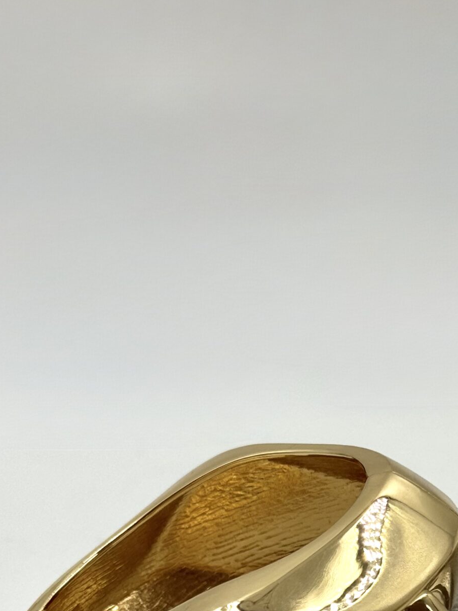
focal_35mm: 102
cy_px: 613
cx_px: 419
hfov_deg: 14.4
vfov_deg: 18.7
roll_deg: +0.2
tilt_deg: -20.5
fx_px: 1799
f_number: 1.78
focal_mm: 6.76
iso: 64
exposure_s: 1/1152
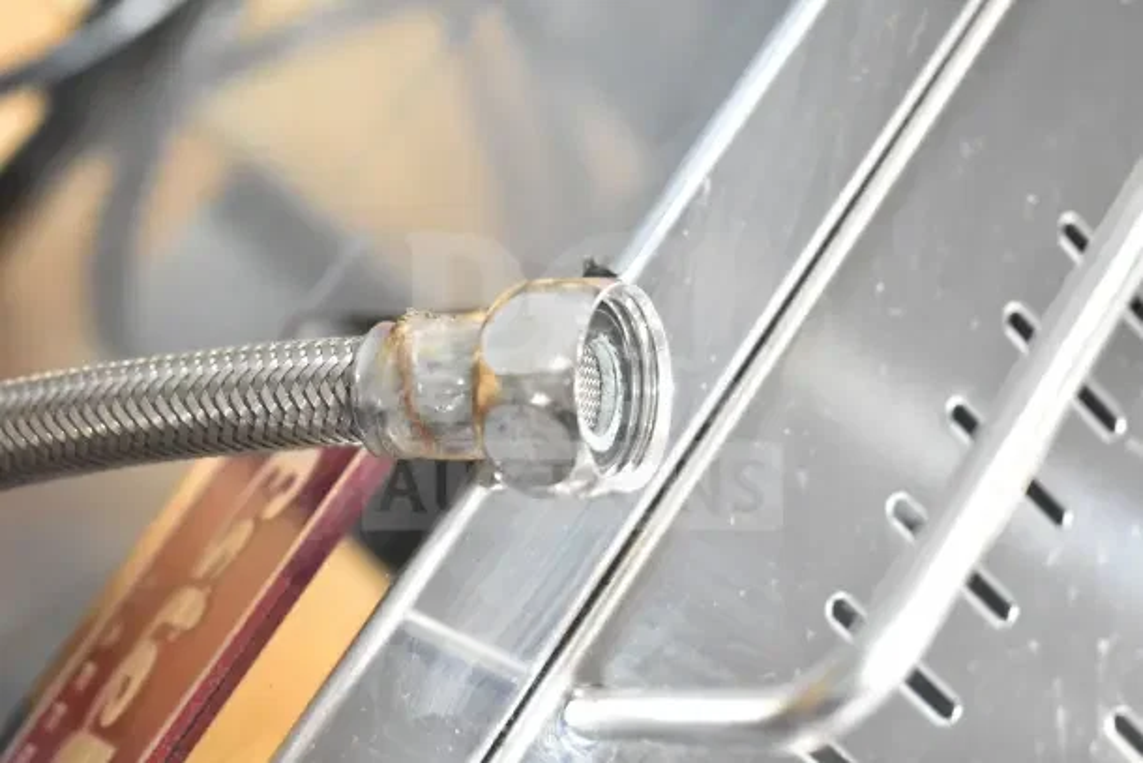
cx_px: 572
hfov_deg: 29.9
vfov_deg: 20.2
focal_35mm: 68
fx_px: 2143
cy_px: 382
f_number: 5
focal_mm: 45
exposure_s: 1/80
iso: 3200
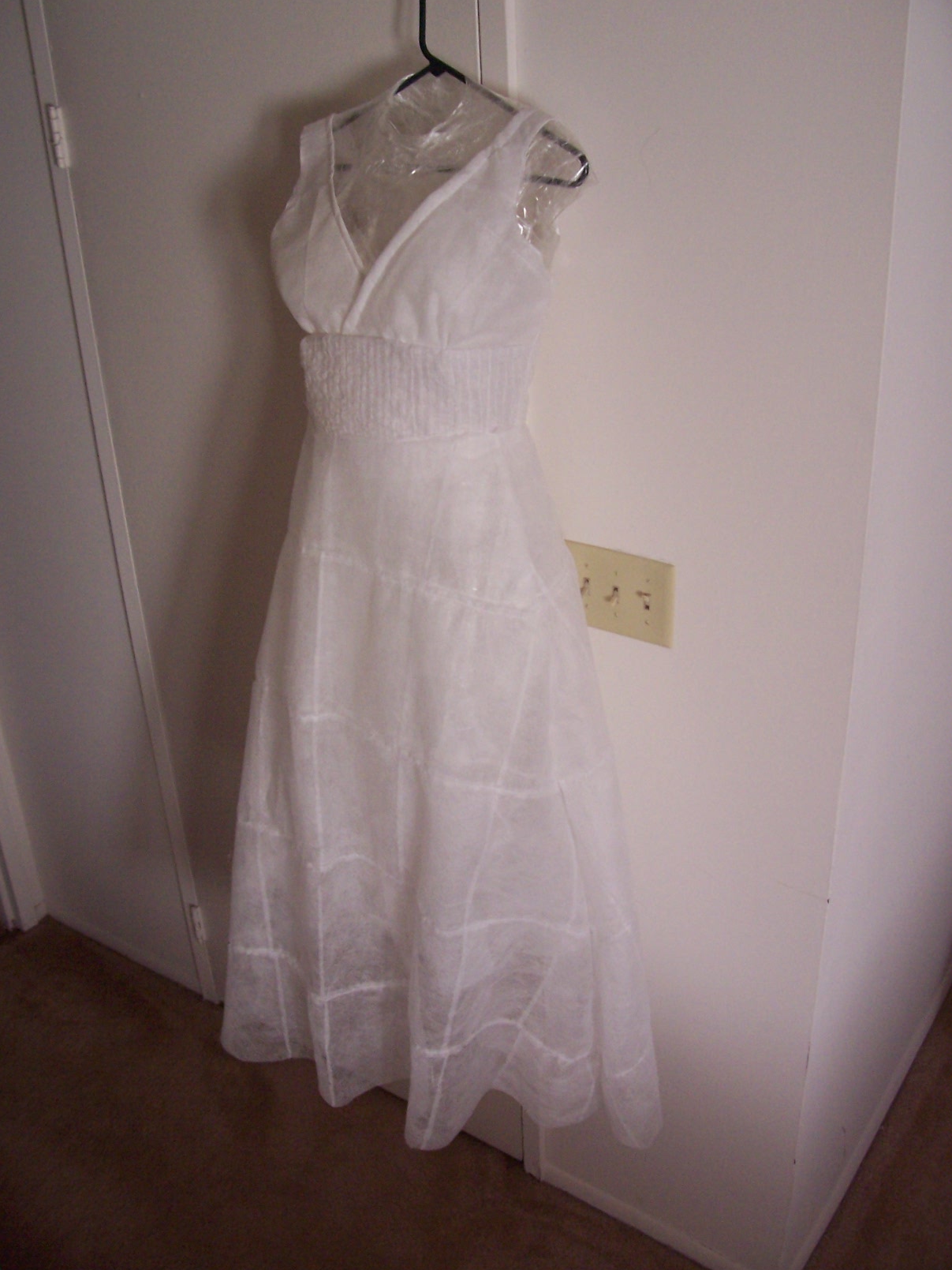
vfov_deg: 52.6
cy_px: 625
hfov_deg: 40.7
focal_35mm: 35
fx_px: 1283
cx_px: 465
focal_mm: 5.6
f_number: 2.7
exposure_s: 1/20
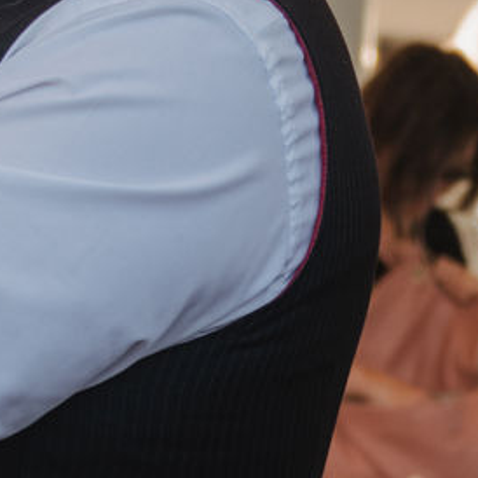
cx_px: -277
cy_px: 47
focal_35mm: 288
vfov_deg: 6.1
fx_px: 4499
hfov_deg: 6.0
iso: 100
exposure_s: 1/160
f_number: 4.2
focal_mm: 48
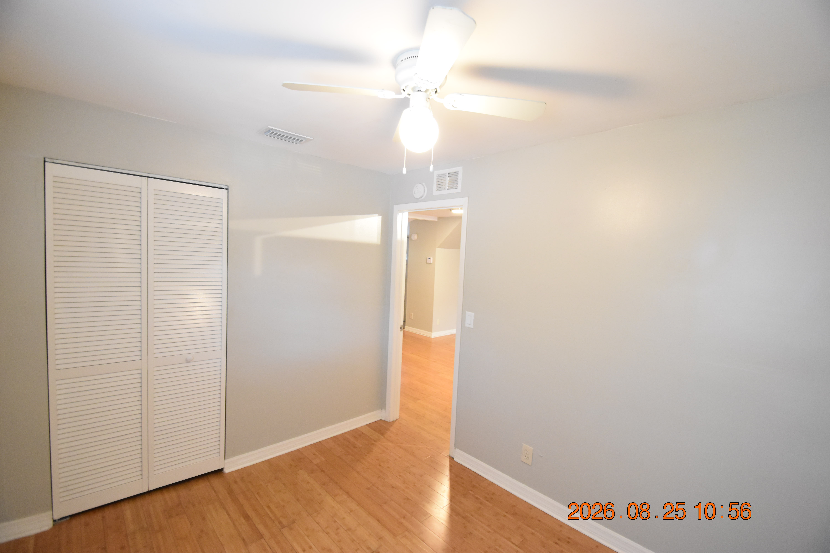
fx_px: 346
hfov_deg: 100.4
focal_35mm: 15
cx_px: 415
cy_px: 276
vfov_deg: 77.3
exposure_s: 1/60
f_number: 3.5
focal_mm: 10
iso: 2200
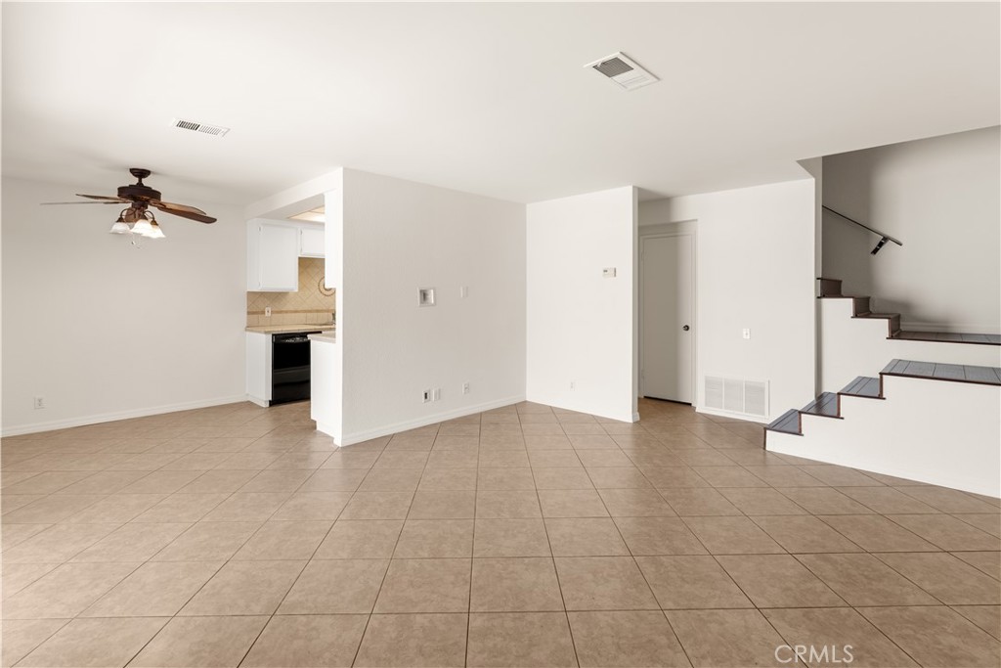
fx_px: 445
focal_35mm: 16
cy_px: 334
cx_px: 500
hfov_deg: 96.7
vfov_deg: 73.8
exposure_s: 1/8
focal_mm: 16
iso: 200
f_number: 8
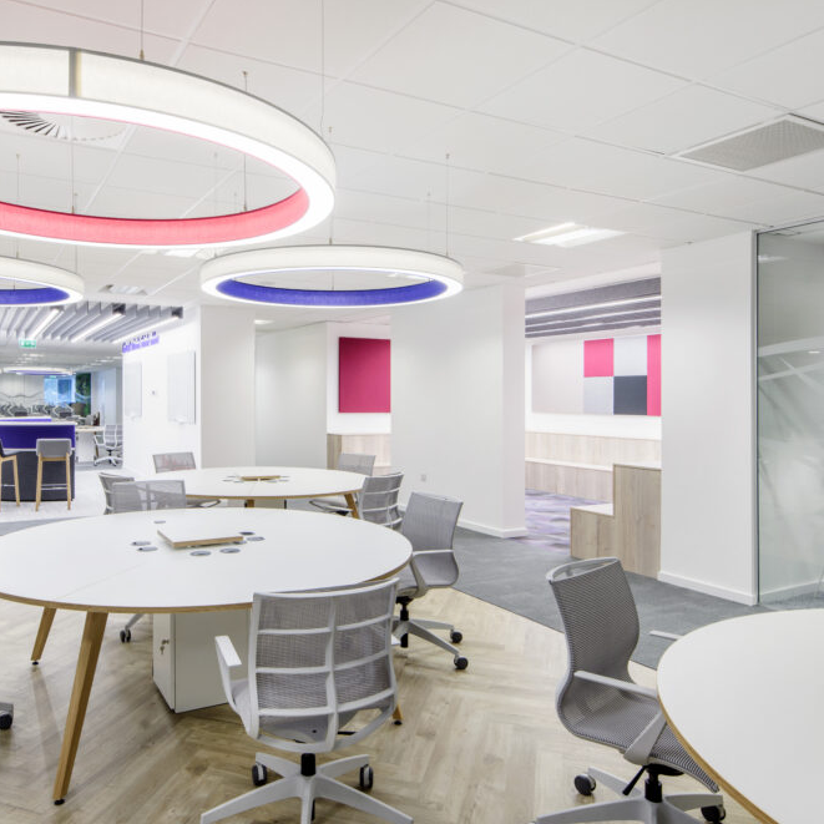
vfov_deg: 62.9
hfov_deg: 62.3
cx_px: 325
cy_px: 422
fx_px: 673
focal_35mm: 25
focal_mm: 19
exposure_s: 1/3
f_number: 13
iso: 160
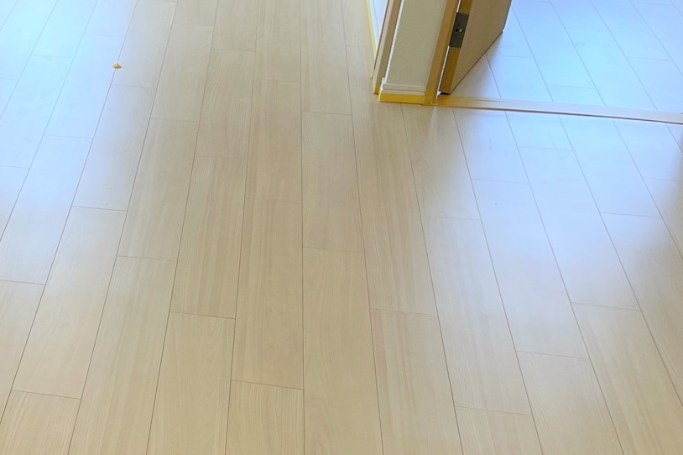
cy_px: 413
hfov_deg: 27.3
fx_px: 1271
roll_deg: +0.9
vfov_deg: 19.9
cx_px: -85
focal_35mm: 67
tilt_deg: -35.0
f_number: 1.6
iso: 32
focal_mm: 5.1
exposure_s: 1/100
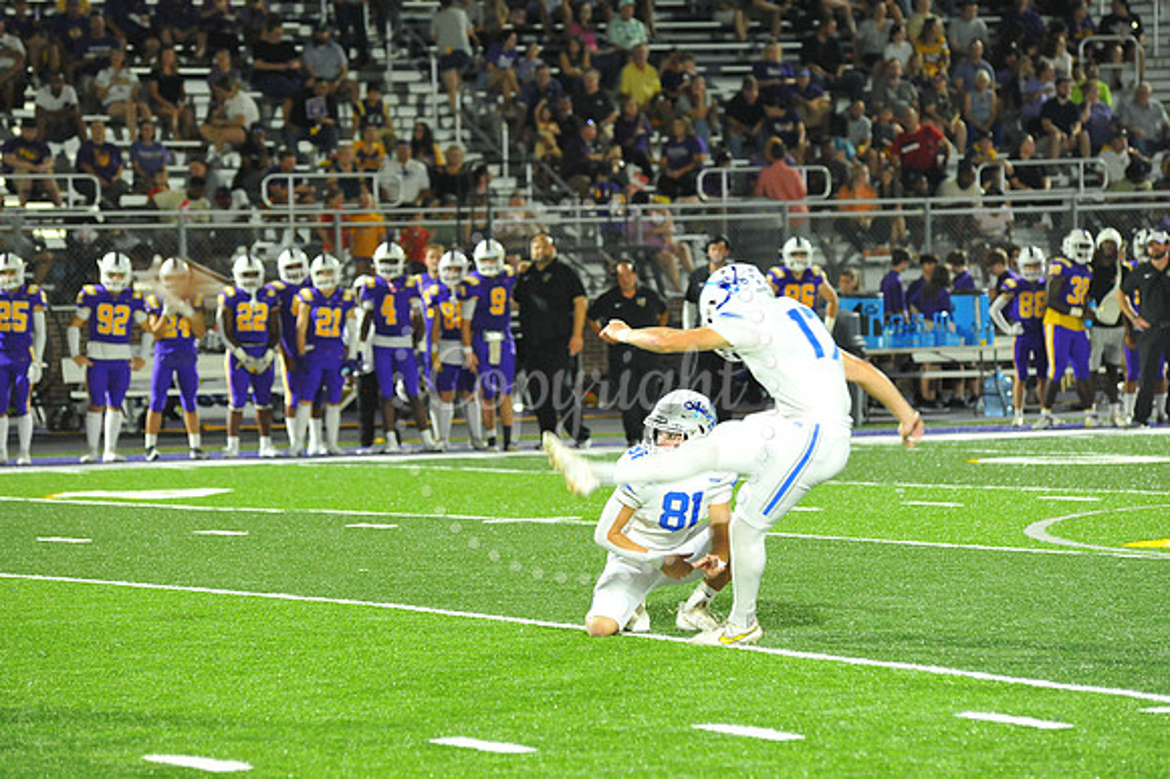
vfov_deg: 6.9
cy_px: 390
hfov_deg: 10.3
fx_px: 6496
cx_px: 585
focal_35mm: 200
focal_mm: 200
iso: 4000
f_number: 5.6
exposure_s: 1/160
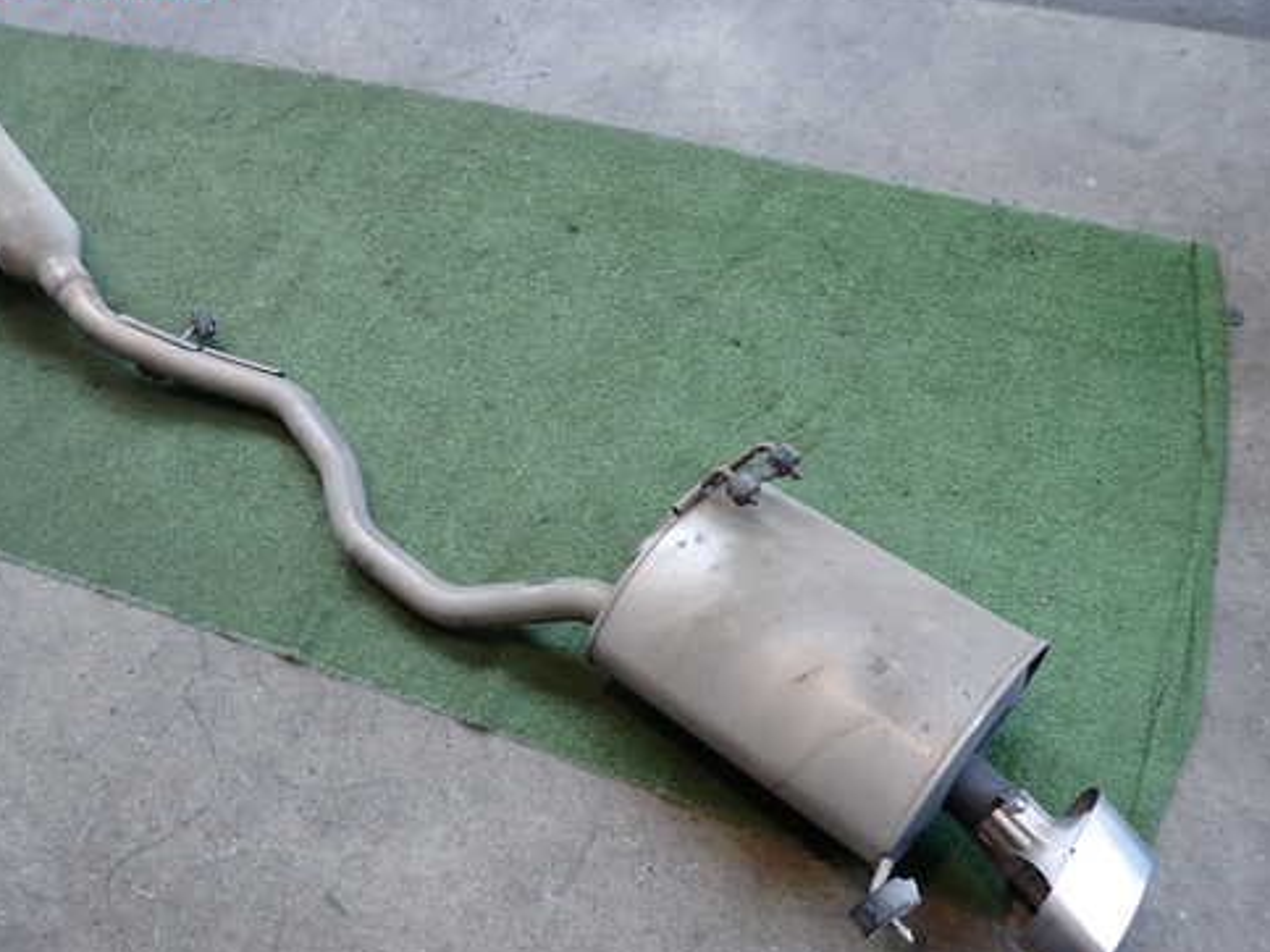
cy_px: 530
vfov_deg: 45.4
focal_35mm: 31
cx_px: 520
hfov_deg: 58.0
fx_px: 1137
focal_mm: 4.5
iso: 200
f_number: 2
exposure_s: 1/125
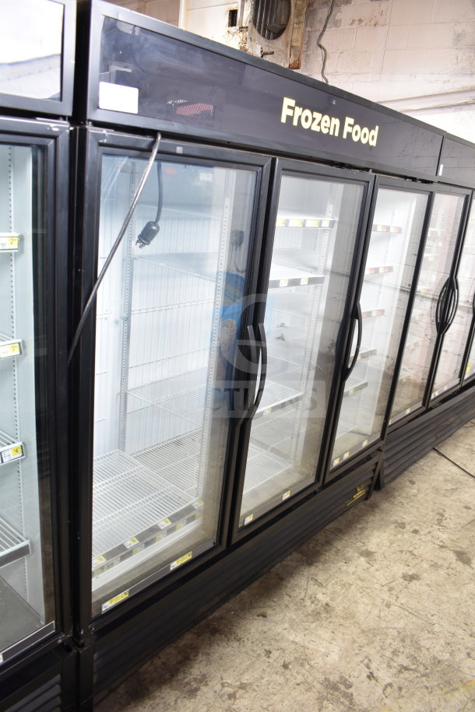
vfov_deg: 67.4
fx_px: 534
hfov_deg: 47.9
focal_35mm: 27
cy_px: 356
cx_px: 238
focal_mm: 18
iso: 400
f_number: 3.5
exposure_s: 1/30
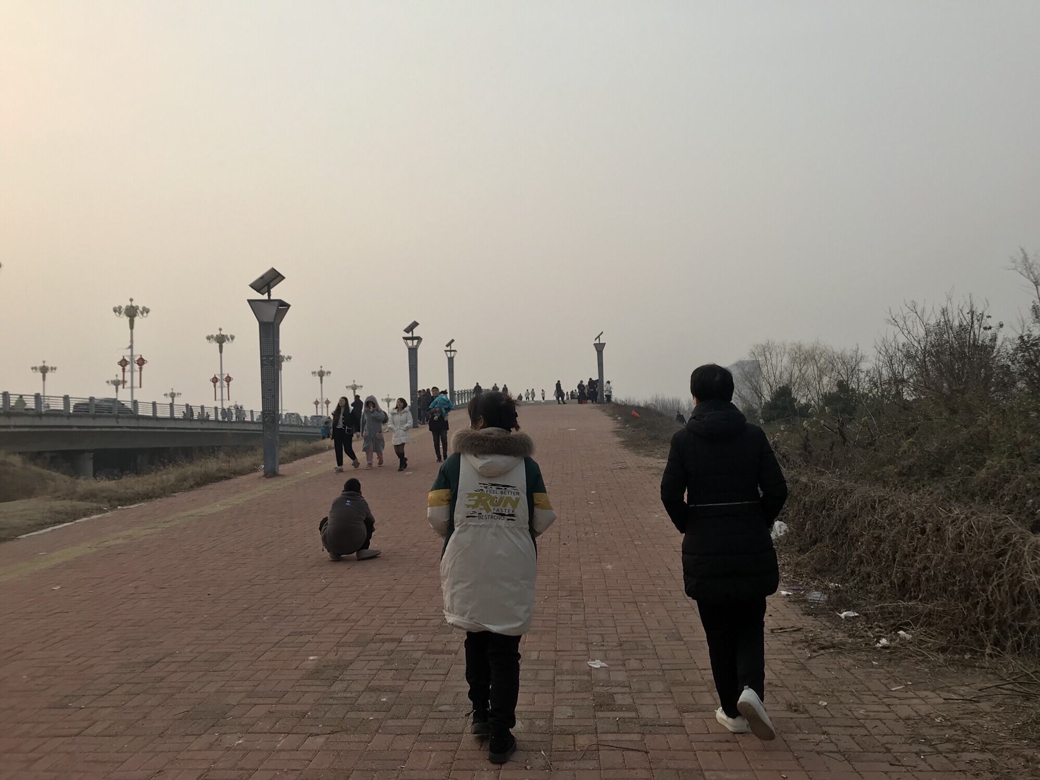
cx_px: 520
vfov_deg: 49.7
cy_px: 390
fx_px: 841
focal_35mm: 28
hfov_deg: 63.4
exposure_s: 1/1650
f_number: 1.8
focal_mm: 3.99
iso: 20
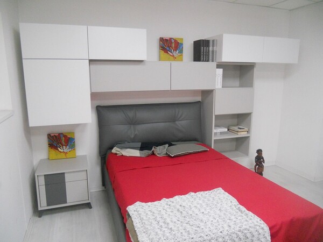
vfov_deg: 51.4
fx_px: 252
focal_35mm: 27
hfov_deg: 65.3
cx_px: 162
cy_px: 121
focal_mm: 4.9
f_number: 3.2
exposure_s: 1/80
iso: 400
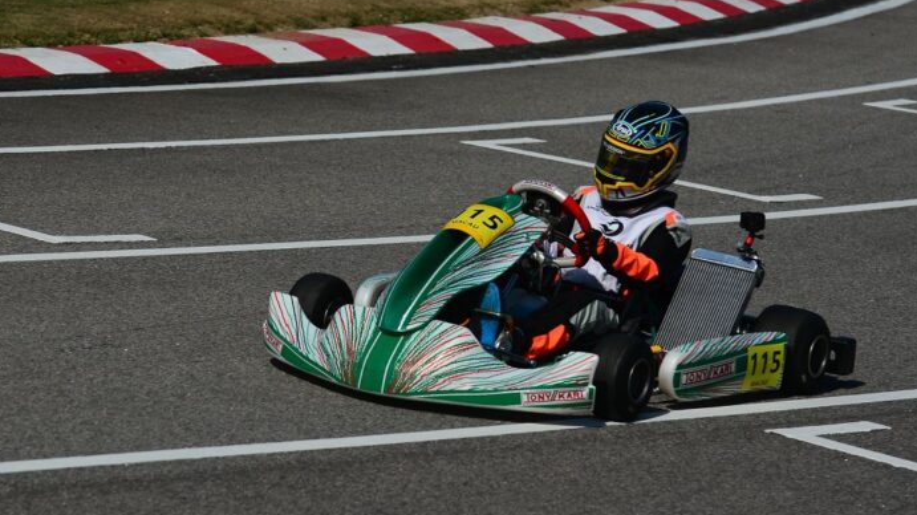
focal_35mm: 194
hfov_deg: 11.1
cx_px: 352
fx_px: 4715
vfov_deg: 6.2
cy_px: 190
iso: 100
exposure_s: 1/2500
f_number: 3.5
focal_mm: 125
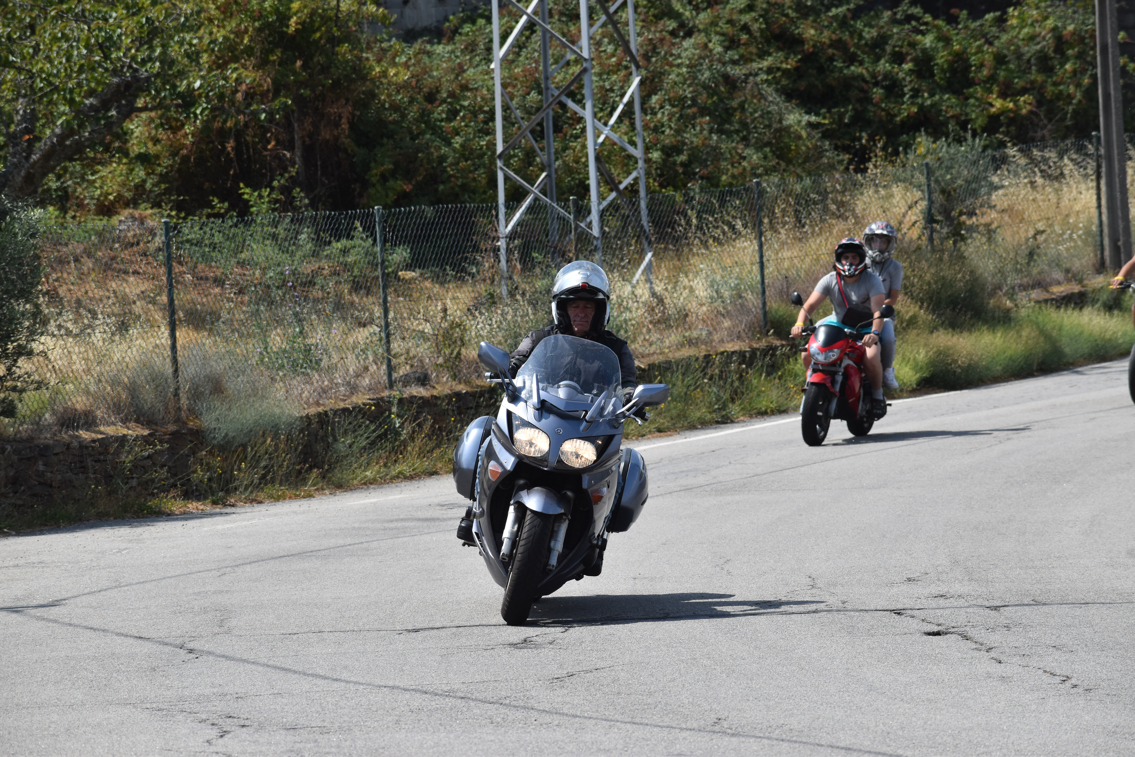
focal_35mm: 188
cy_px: 378
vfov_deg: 7.3
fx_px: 5911
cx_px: 568
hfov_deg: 11.0
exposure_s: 1/1600
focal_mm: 125
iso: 400
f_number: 7.1
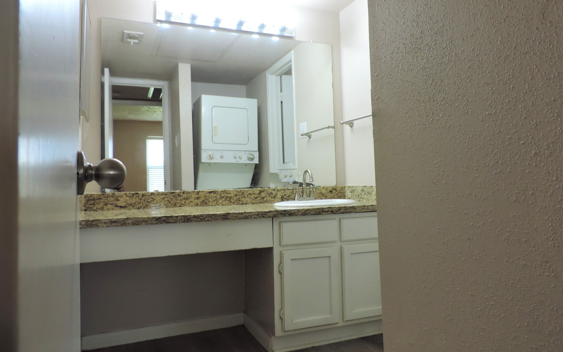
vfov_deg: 47.5
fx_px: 399
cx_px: 280
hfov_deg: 70.4
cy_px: 157
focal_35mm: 26
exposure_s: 1/30
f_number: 3
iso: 200
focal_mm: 4.3
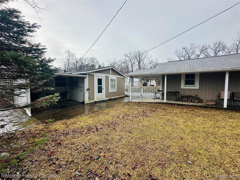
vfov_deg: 85.7
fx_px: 97
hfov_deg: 102.1
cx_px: 120
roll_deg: -0.5
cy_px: 90
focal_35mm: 14
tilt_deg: -2.9
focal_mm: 2.22
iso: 40
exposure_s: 1/654
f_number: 2.2
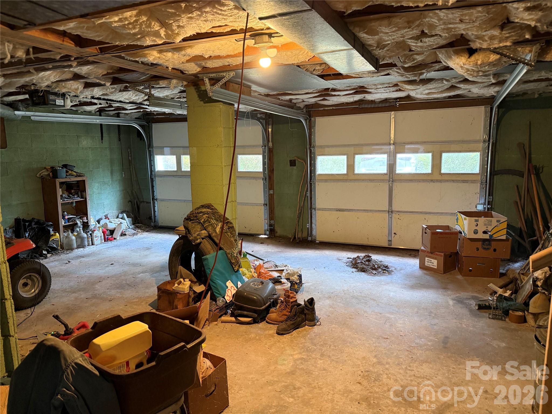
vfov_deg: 56.8
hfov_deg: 71.6
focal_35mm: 24
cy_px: 207
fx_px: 383
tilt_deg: -9.3
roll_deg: +0.4
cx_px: 276
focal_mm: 6.76
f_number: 1.78
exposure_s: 1/60
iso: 500
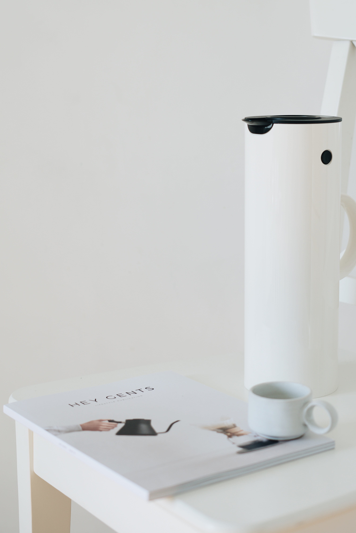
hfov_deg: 20.6
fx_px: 979
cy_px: 194
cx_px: 198
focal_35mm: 66
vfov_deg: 30.4
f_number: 2.8
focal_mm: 50
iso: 160
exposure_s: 1/125
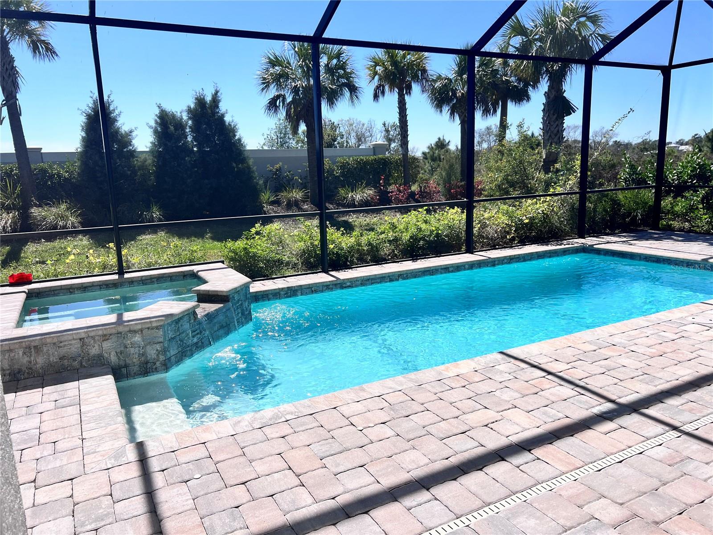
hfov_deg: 67.3
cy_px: 268
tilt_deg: -10.9
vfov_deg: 53.1
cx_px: 356
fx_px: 536
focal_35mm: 26
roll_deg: +2.6
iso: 50
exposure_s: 1/3571
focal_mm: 5.7
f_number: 1.5
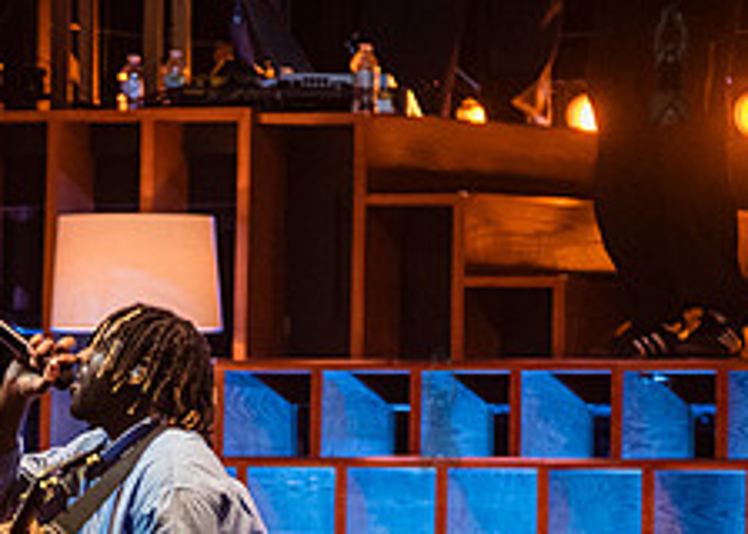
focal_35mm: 597
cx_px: 148
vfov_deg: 2.4
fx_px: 12683
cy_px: 546
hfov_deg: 3.4
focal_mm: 200
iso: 6400
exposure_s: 1/400
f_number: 3.5
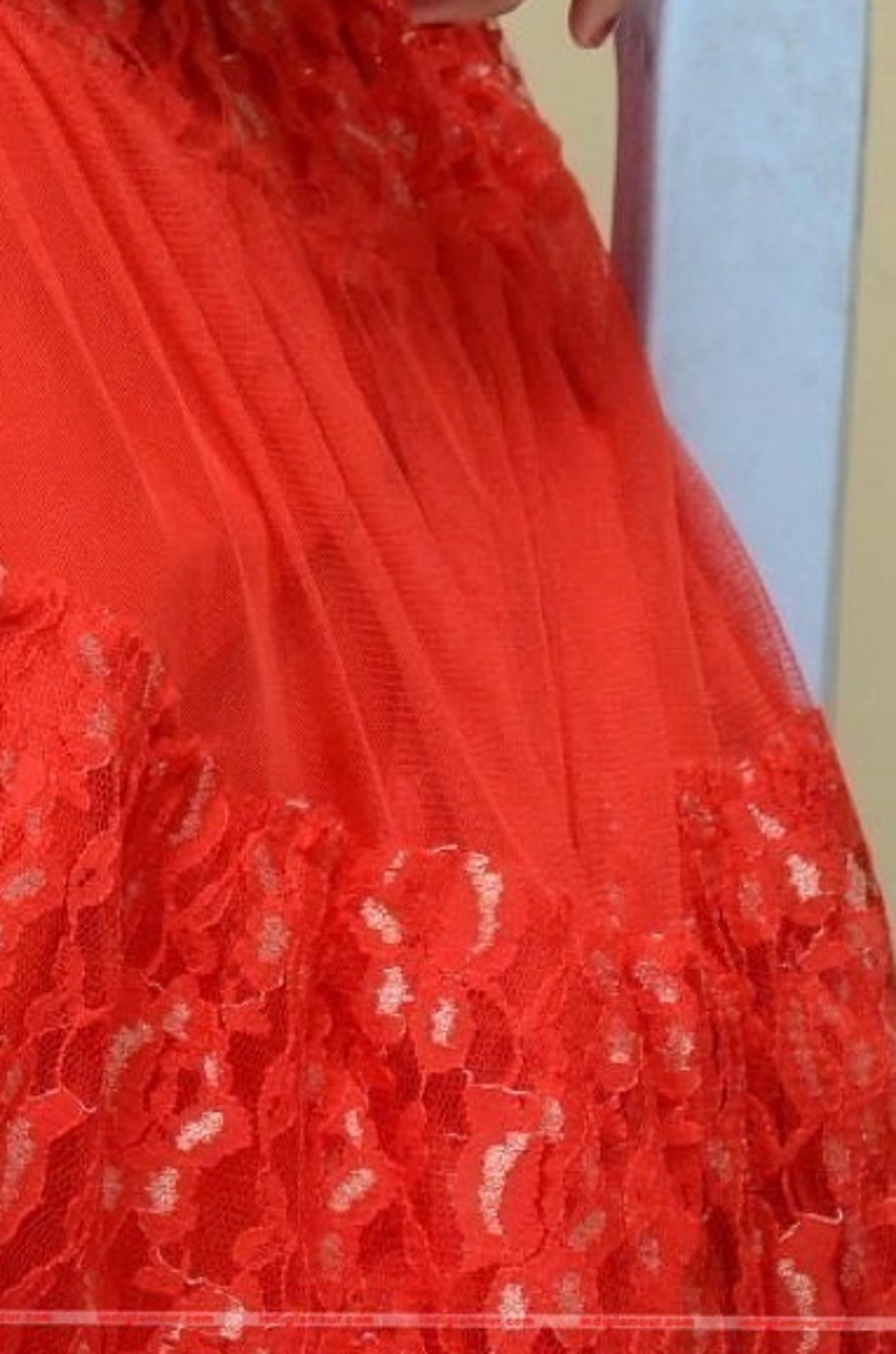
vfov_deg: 8.3
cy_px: -499
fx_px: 9190
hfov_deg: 5.5
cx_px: -326
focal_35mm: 245
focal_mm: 52
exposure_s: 1/125
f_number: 5.6
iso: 2500
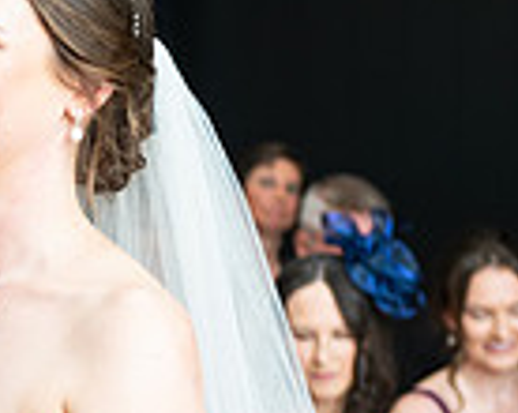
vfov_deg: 8.1
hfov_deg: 9.8
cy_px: 295
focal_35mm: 190
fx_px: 2909
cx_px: -282
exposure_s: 1/200
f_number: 3.5
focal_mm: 48
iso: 400
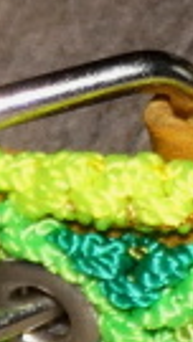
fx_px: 2810
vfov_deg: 7.0
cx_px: 279
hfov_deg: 3.9
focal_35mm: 309
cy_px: 30
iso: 125
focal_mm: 8.6
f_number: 3.8
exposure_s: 1/60
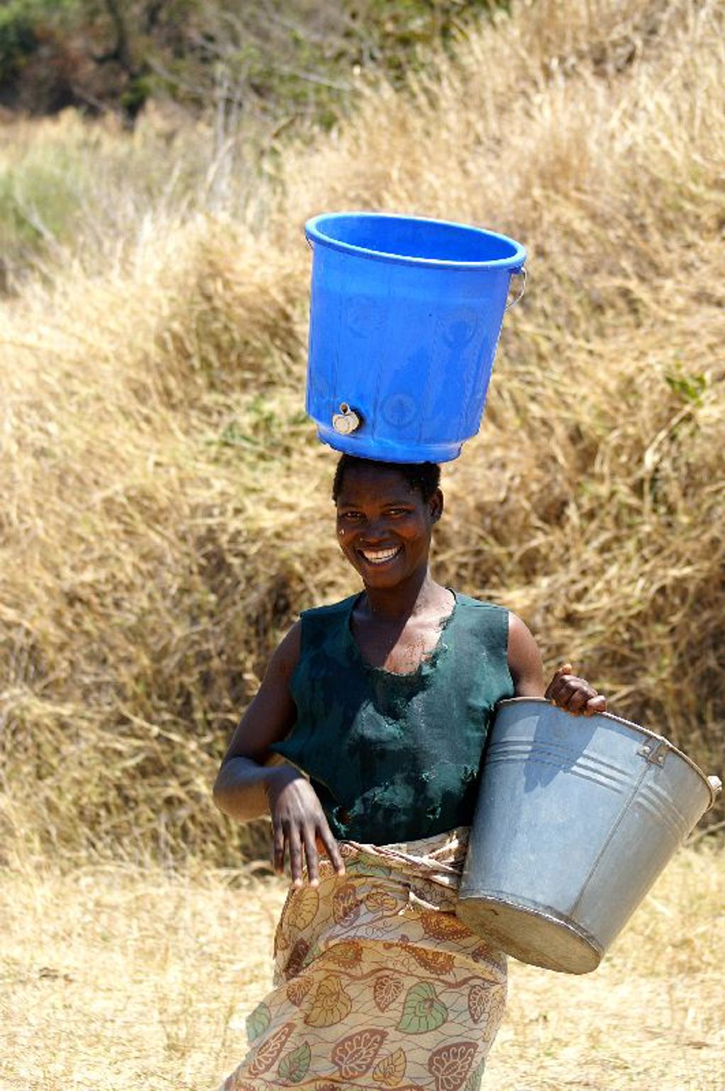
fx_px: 3858
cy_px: 546
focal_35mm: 128
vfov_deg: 16.1
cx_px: 362
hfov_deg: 10.7
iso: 100
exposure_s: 1/320
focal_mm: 85
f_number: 5.6
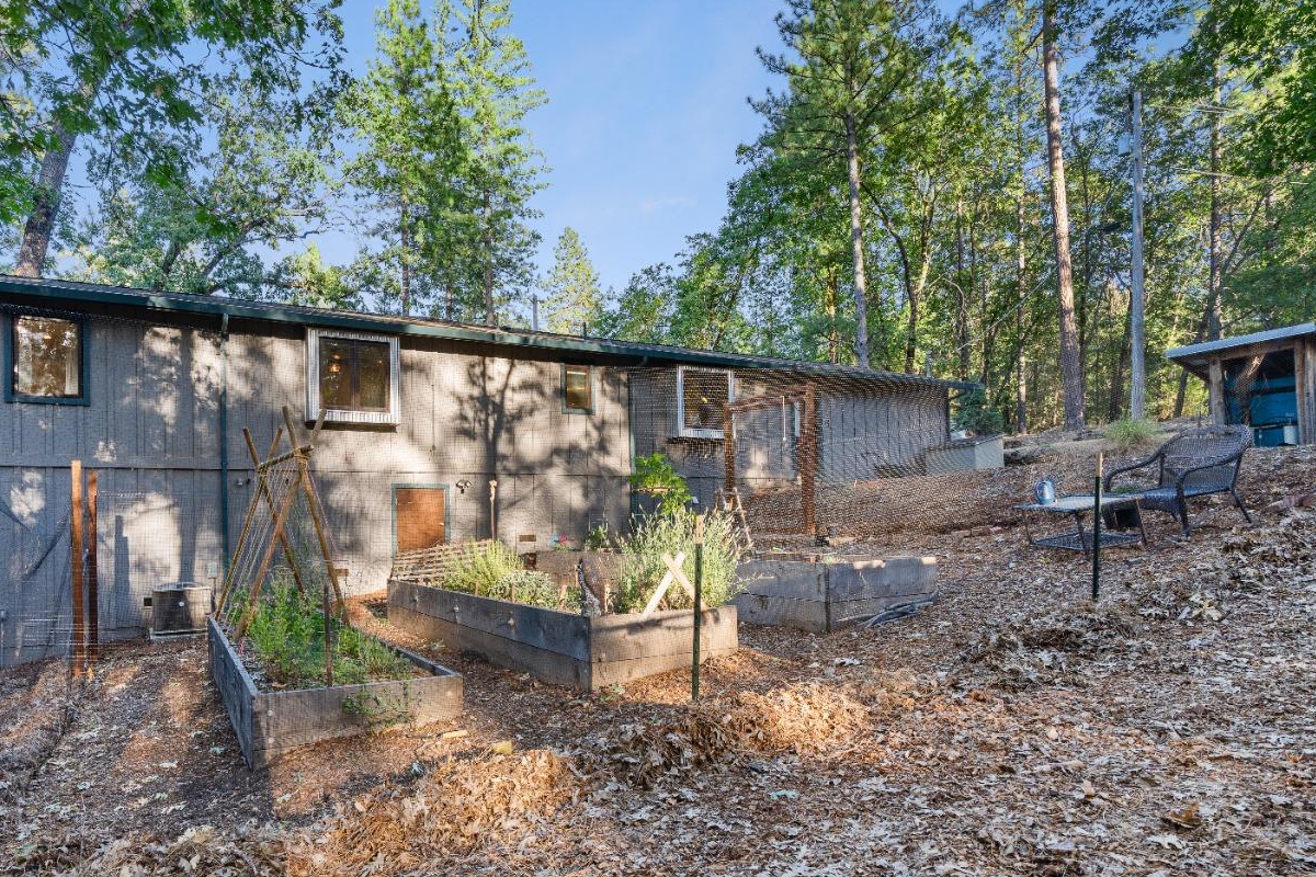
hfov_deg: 82.6
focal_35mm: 20
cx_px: 502
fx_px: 731
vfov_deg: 61.4
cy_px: 528
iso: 320
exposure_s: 1/40
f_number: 8
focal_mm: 16
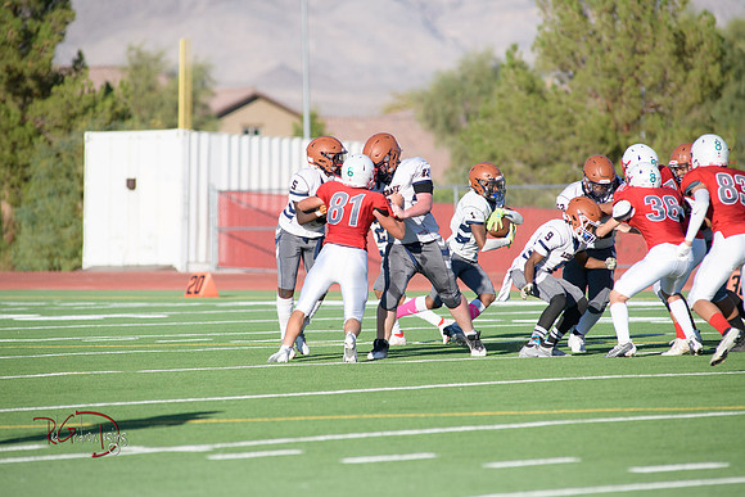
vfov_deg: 4.6
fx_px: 6209
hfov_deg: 6.9
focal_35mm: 300
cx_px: 372
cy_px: 248
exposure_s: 1/8000
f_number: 5
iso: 1000
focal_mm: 300
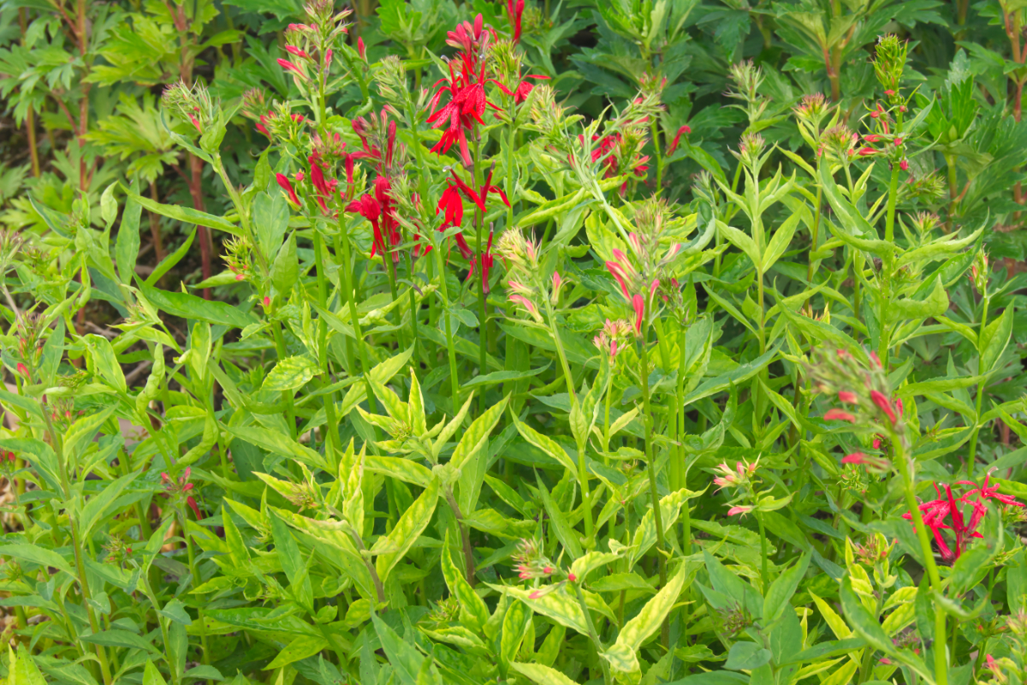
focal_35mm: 82
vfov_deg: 16.6
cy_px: 342
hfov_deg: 24.6
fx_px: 2353
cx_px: 514
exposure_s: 1/100
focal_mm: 55
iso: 800
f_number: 13
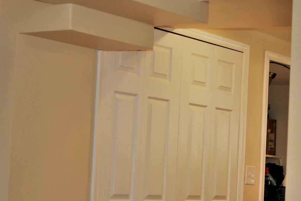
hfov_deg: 19.1
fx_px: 896
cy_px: 93
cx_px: 181
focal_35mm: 107
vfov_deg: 12.8
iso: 400
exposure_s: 1/80
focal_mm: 35
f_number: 2
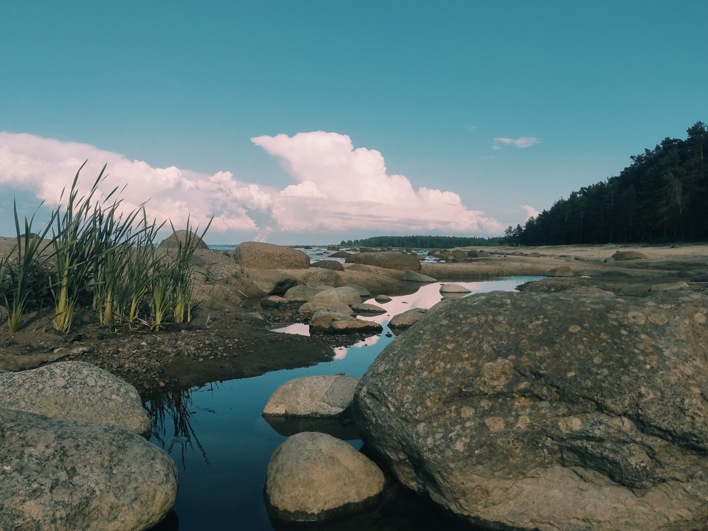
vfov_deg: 53.0
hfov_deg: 67.3
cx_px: 354
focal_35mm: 26
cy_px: 266
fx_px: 532
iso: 112
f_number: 1.75
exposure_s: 1/1793
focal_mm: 4.77
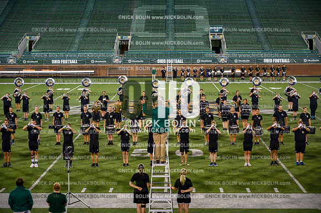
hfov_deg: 28.9
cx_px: 160
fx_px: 624
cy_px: 106
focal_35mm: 70
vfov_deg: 19.4
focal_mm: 70
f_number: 4
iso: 4000
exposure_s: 1/1000
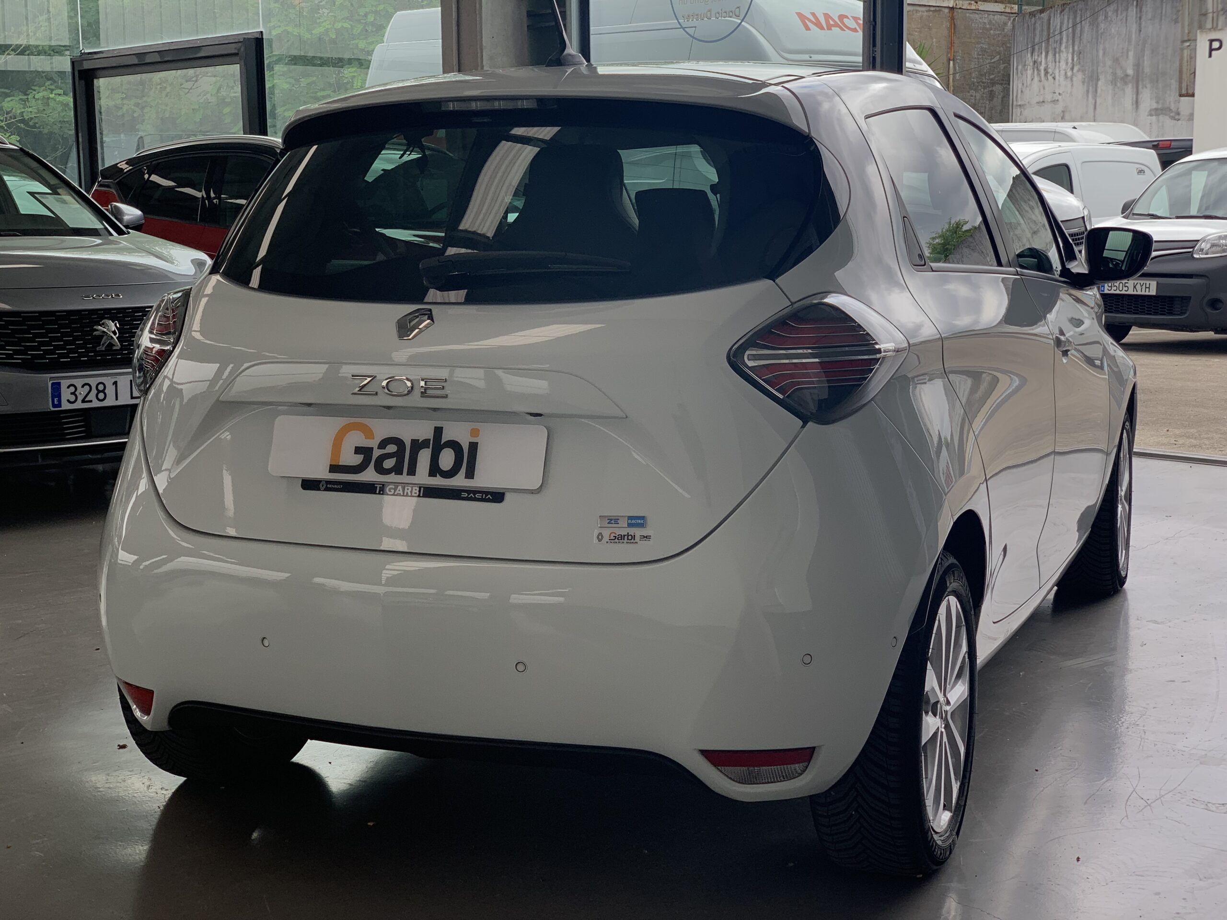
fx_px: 1843
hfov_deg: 36.8
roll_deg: -0.8
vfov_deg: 28.0
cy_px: 460
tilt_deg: -6.4
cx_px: 614
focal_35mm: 52
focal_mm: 6
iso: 16
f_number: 2.4
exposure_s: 1/150
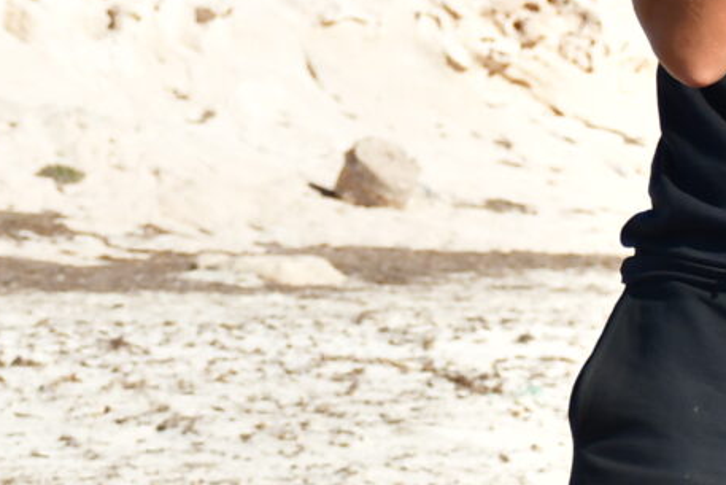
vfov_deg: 4.3
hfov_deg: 6.4
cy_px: -2
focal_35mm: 319
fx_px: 6435
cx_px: -19
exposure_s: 1/800
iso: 100
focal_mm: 38
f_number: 4.2
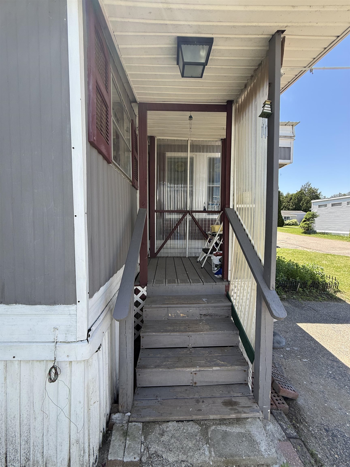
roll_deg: -0.7
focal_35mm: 14
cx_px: 175
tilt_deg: -2.4
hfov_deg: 85.7
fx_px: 189
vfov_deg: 102.1
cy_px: 234
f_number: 2.2
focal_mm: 2.22
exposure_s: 1/290
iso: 50
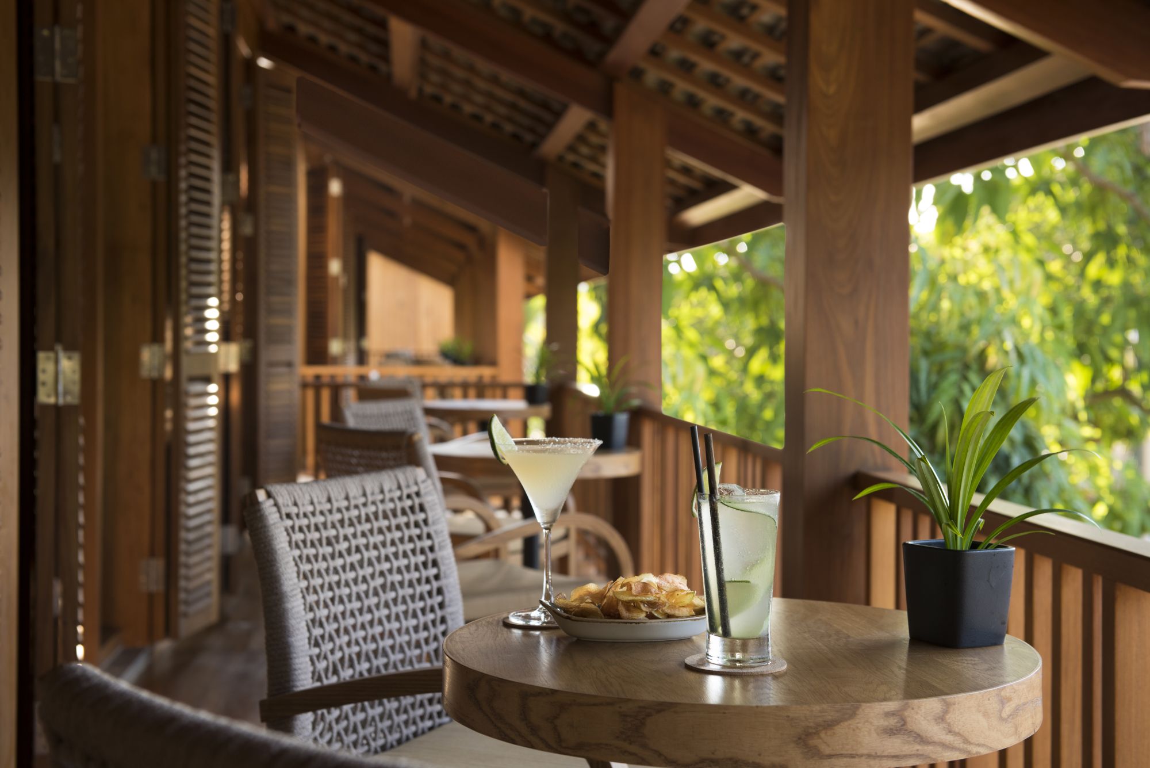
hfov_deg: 38.2
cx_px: 575
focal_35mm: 52
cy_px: 384
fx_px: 1662
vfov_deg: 26.0
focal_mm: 52
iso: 320
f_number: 5
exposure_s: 1/60
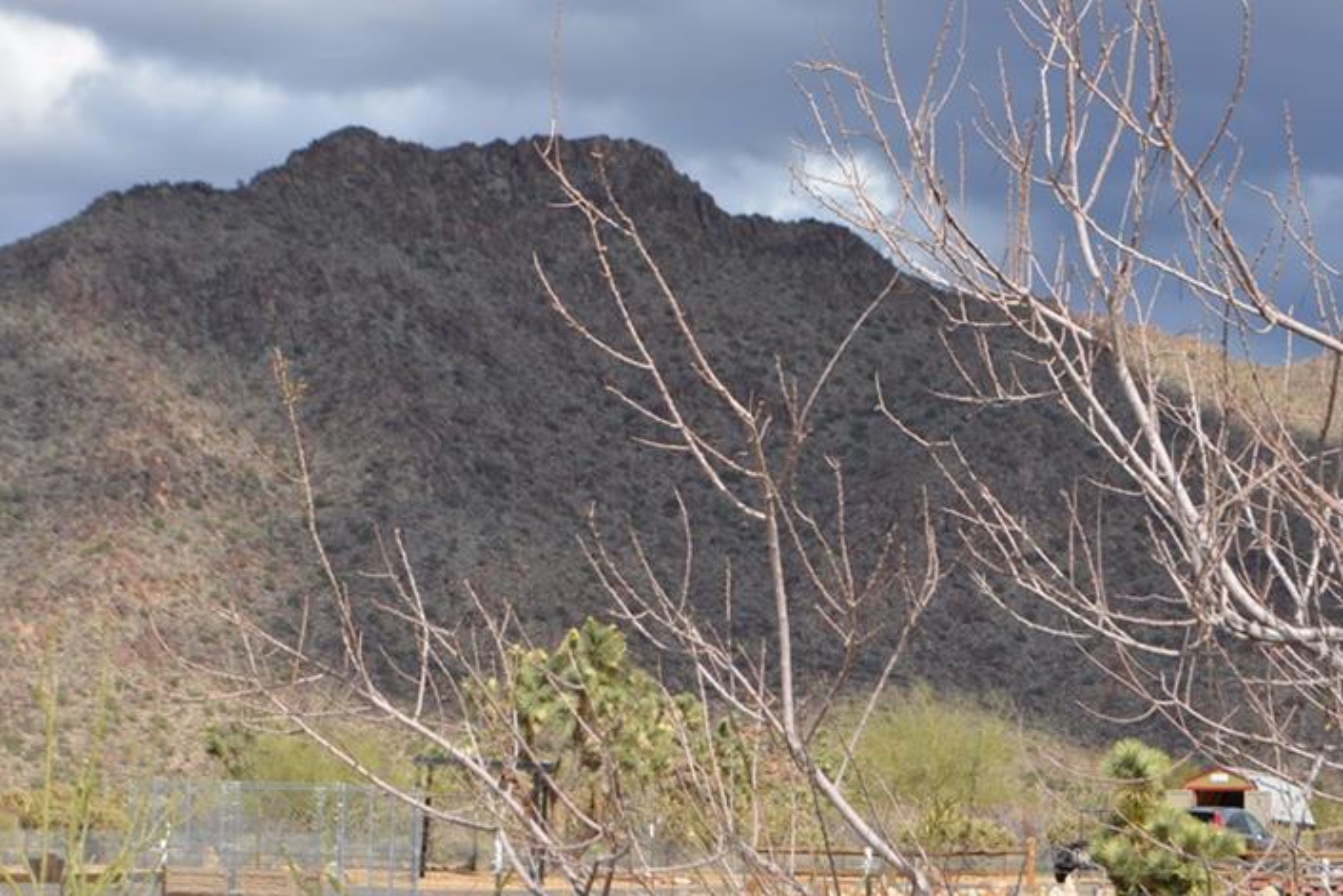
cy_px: 406
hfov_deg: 17.1
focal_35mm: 120
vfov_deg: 11.5
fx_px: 4467
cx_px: 685
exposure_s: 1/200
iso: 100
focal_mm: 55
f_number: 11
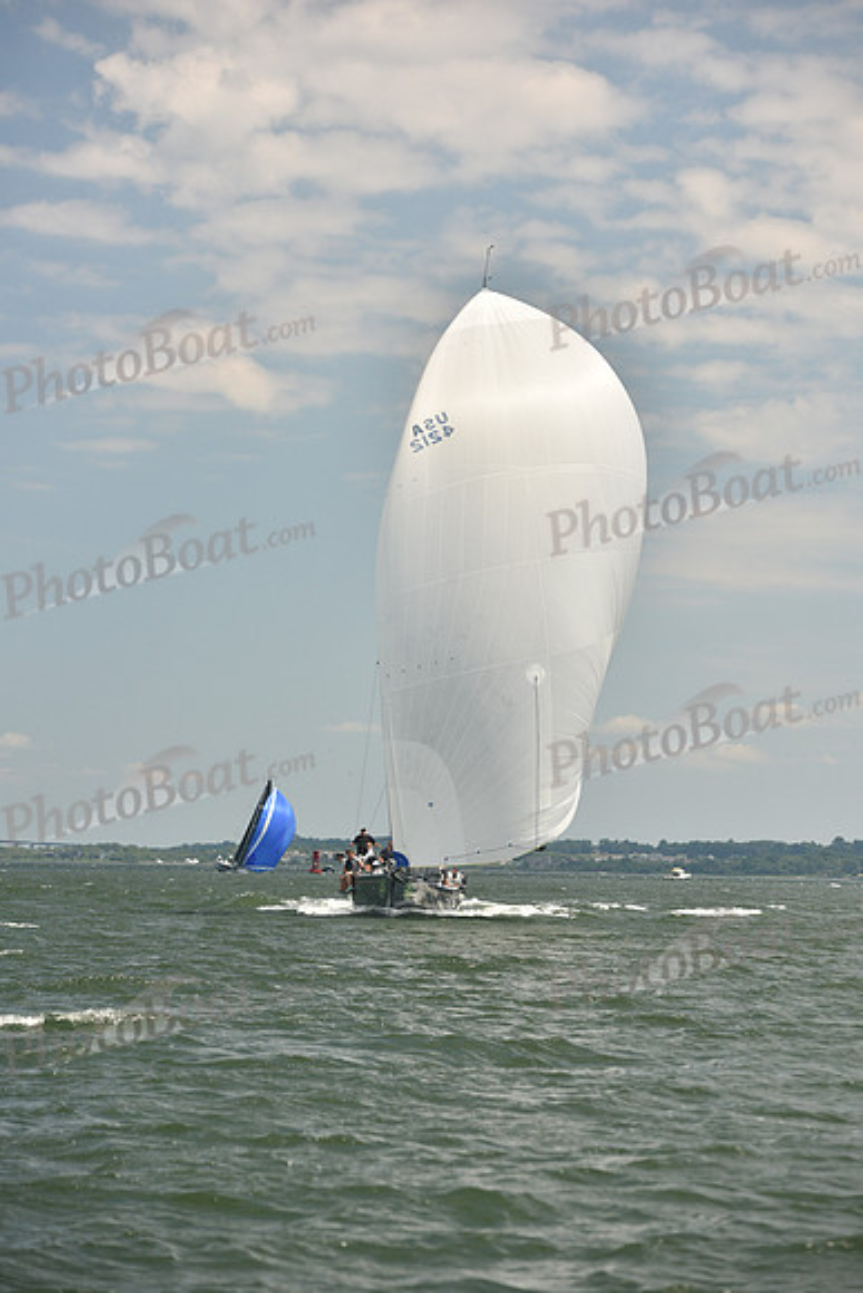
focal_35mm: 116
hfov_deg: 11.8
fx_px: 4168
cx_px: 432
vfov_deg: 17.6
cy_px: 646
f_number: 5
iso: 320
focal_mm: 116
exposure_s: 1/1250
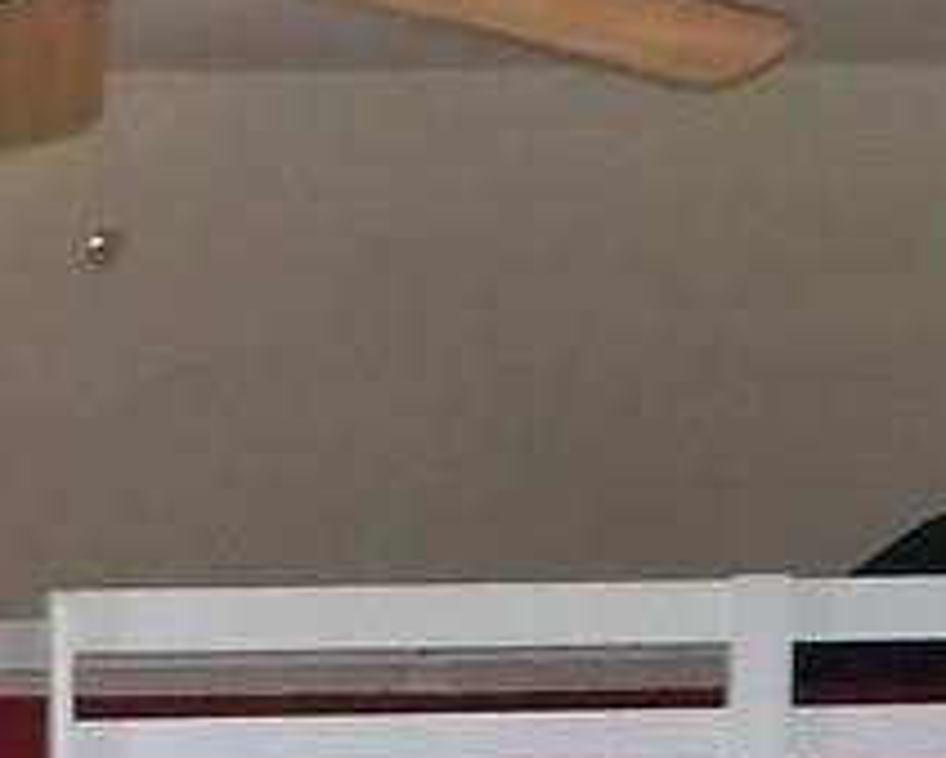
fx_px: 3585
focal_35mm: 128
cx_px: -148
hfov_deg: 14.6
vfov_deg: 11.5
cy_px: 1207
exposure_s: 1/30
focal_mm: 4.9
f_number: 3.5
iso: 320
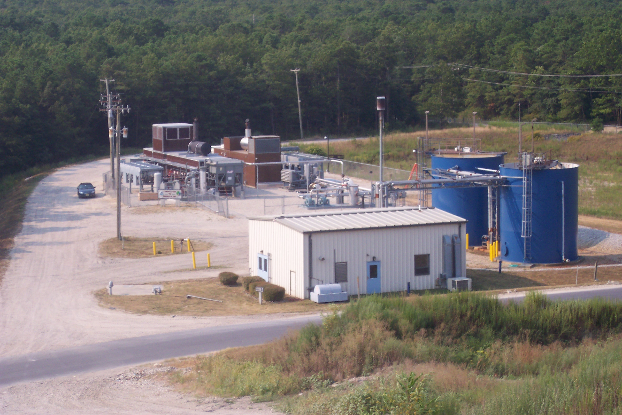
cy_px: 185
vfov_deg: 11.5
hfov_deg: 17.2
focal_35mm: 119
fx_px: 2056
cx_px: 311
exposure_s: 1/500
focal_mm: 24
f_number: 4.8
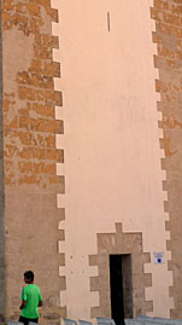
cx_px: 11
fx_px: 773
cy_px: 36
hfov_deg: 13.3
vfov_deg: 23.1
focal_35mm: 90
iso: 80
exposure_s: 1/40
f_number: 3.6
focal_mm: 6.1
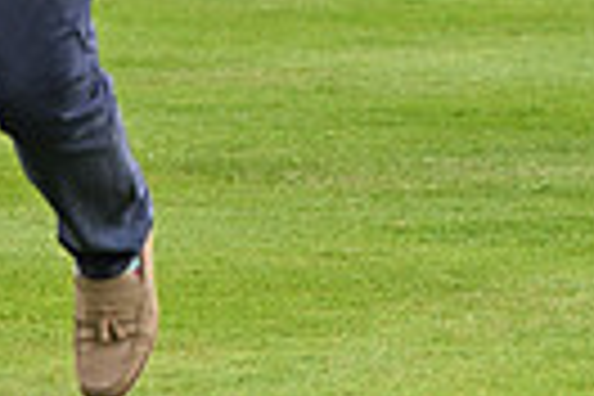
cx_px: 1170
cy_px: -466
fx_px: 9751
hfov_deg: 3.5
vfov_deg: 2.3
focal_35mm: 591
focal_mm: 135
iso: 800
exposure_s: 1/800
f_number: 4.5
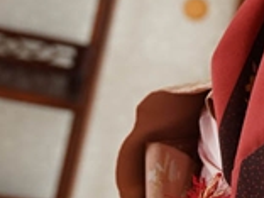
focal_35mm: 164
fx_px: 1251
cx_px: 403
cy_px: -6
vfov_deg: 9.0
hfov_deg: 11.5
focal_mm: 38
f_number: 2.8
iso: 250
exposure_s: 1/200
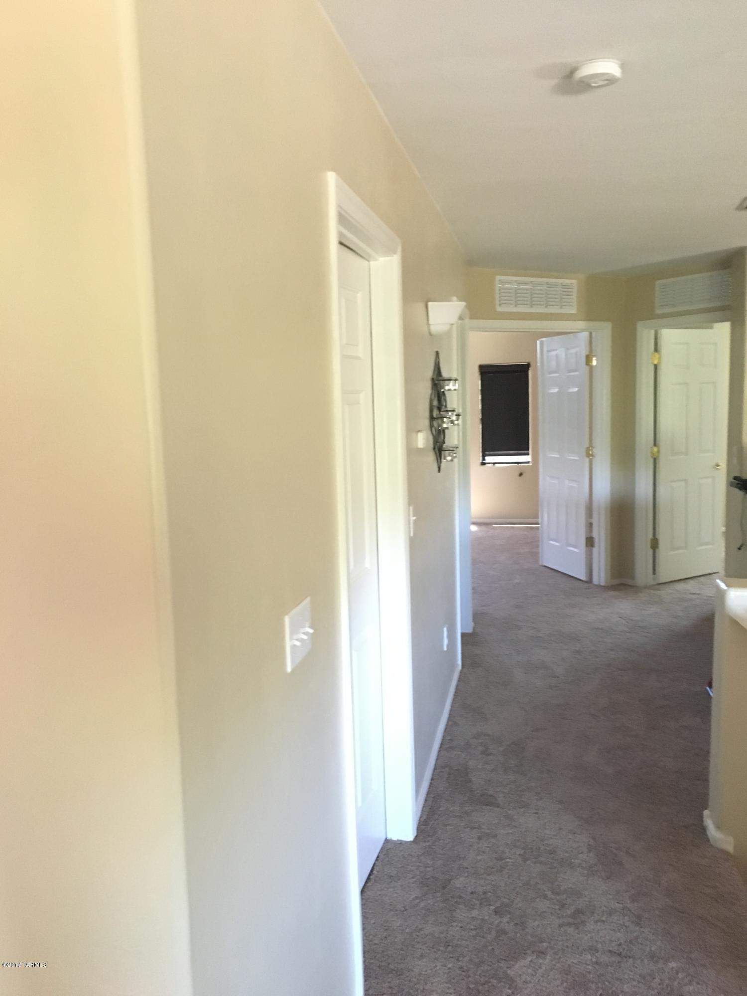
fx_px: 834
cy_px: 498
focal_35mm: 29
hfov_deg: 48.2
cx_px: 374
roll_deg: +2.3
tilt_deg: -6.9
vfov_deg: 61.7
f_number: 2.2
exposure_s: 1/15
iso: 250
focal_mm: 4.15
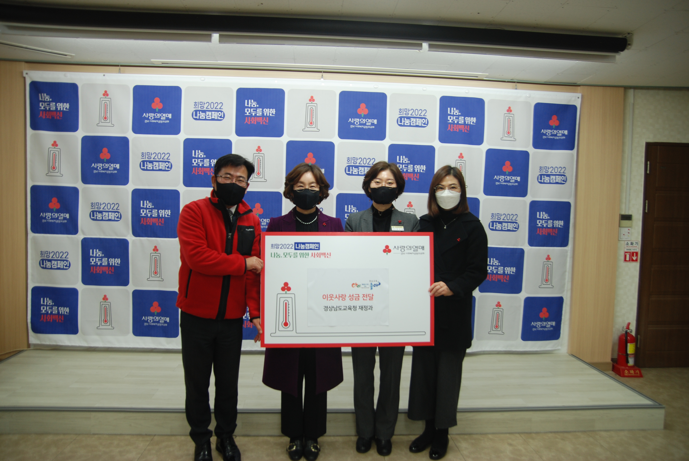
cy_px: 230
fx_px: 1207
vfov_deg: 21.6
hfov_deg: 31.9
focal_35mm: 63
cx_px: 344
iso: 200
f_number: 3.2
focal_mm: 42
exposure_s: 1/40
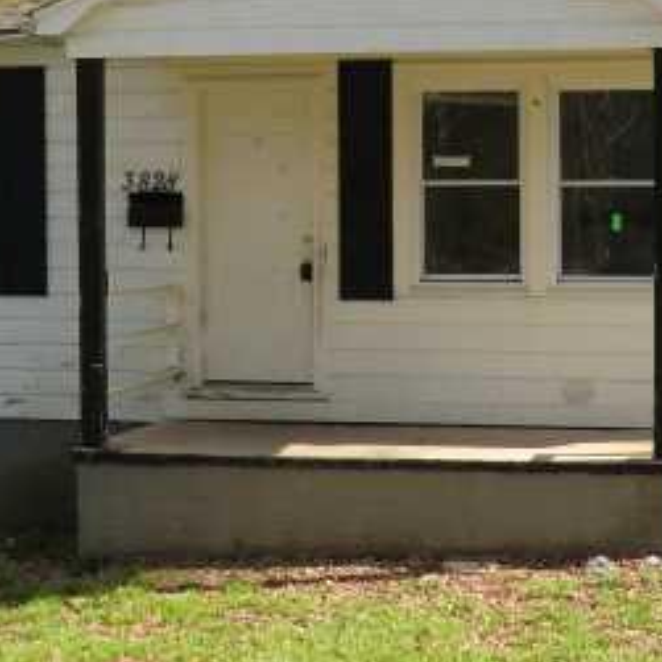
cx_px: 356
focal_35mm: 90
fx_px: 1947
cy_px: 158
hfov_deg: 19.3
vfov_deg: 19.2
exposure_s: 1/250
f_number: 3.8
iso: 64
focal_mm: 7.1
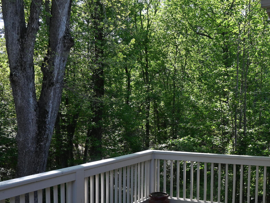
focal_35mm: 45
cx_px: 173
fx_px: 351
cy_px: 150
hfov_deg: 41.7
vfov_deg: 31.6
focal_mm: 16
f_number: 5
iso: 200
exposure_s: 1/250
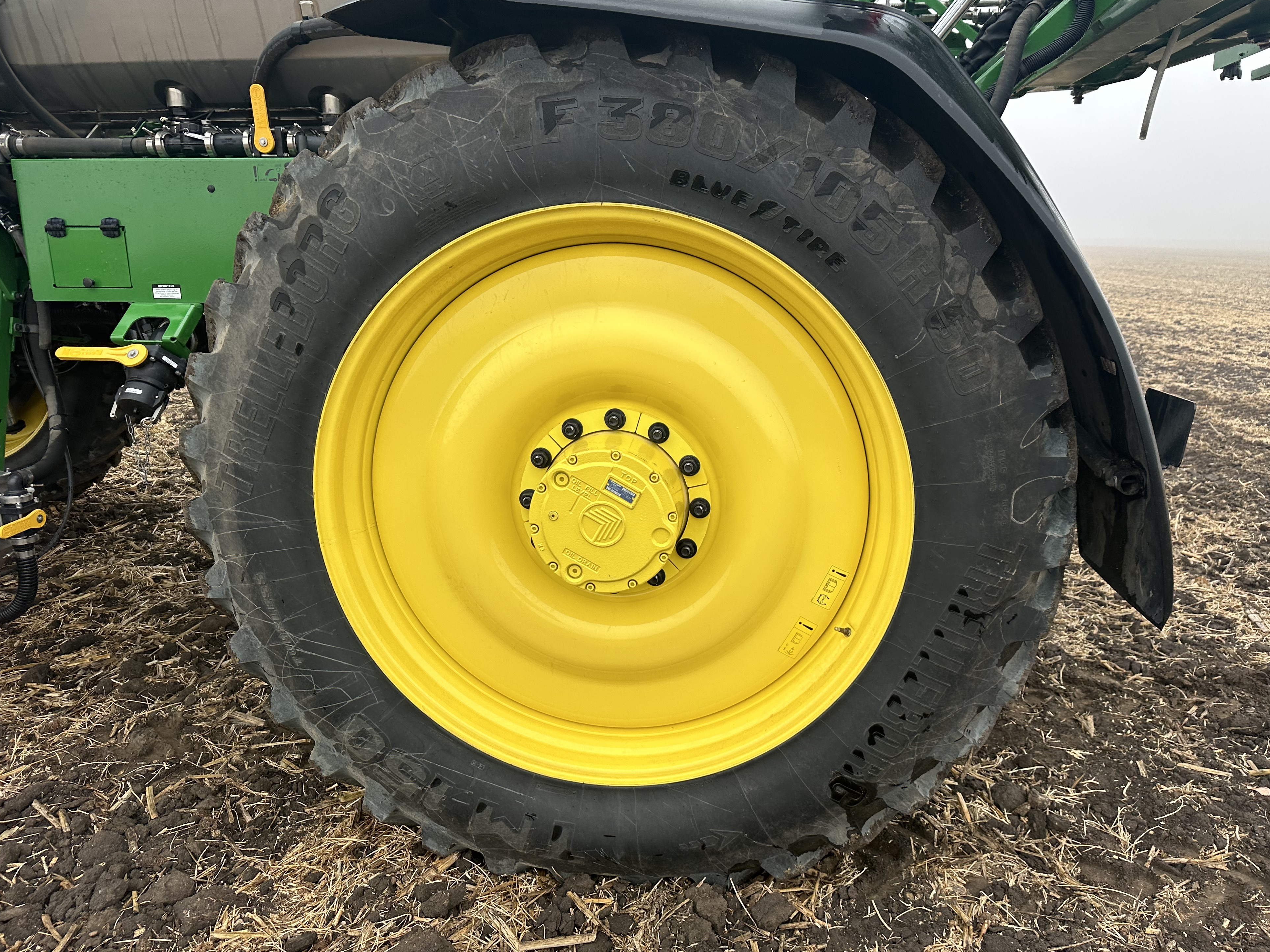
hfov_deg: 69.4
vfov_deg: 54.9
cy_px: 473
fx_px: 917
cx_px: 657
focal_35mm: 25
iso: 80
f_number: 1.78
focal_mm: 6.86
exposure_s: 1/458
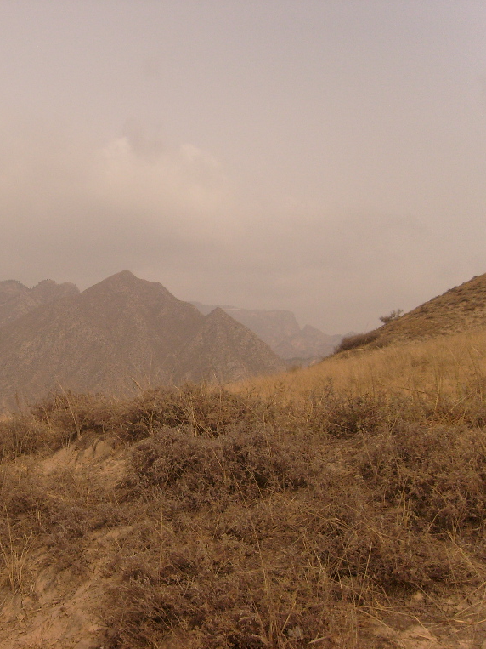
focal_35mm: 47
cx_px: 104
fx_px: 880
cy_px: 324
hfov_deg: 30.2
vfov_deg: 40.4
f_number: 7.1
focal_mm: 5.8
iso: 80
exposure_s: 1/350
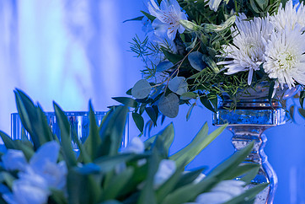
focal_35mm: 202
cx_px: 178
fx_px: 1713
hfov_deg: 10.2
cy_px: 93
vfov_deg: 6.8
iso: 1600
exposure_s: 1/200
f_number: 2.8
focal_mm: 122
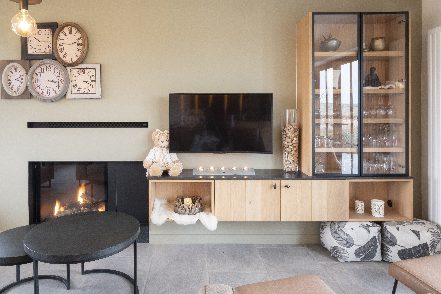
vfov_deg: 55.1
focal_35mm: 23
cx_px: 220
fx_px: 282
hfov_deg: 76.1
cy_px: 147
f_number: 16
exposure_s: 4.5
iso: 160
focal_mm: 15.1
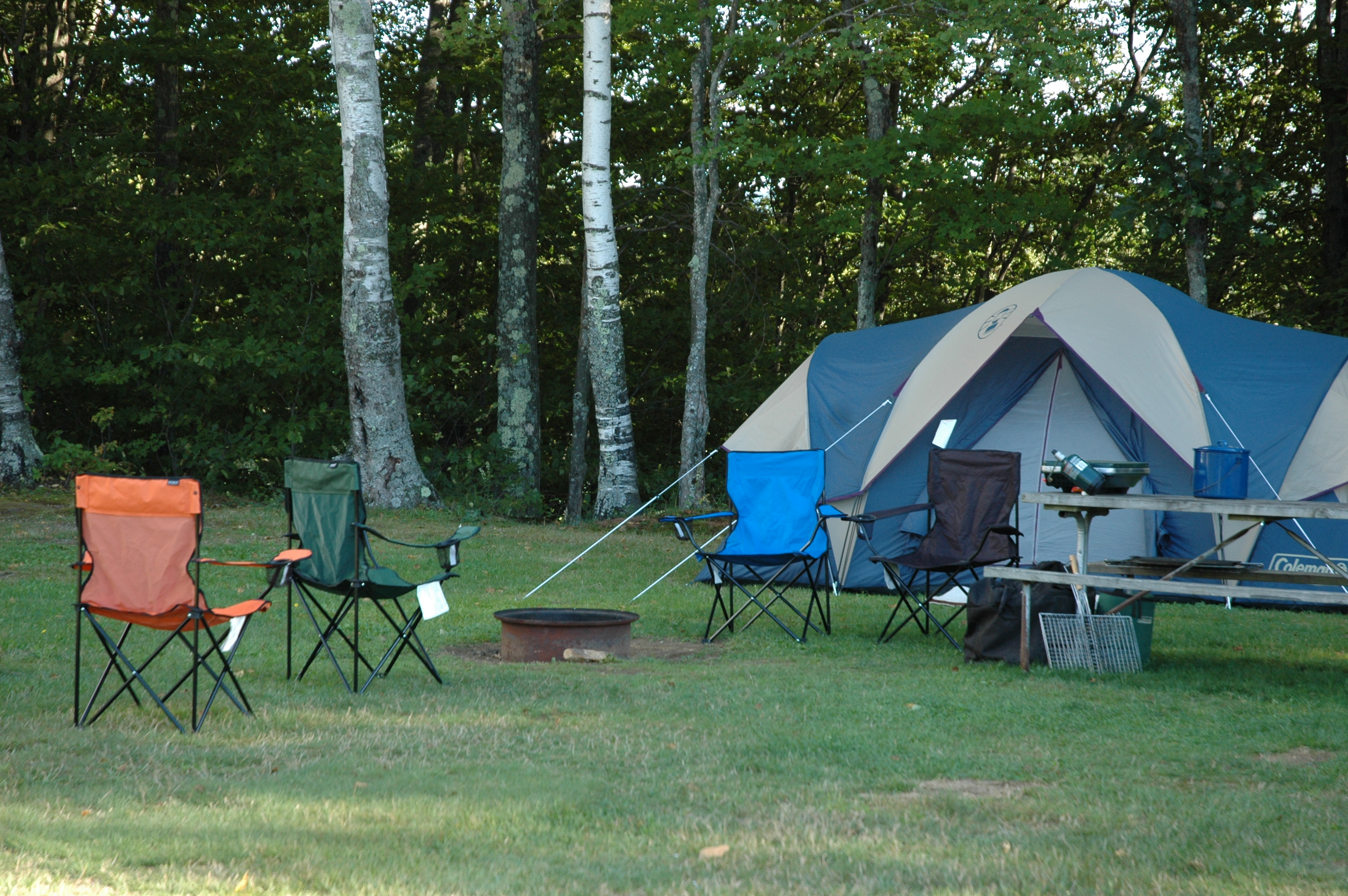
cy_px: 448
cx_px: 674
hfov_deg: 24.6
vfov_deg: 16.5
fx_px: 3086
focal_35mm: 82
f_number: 4.5
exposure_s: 1/160
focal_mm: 55
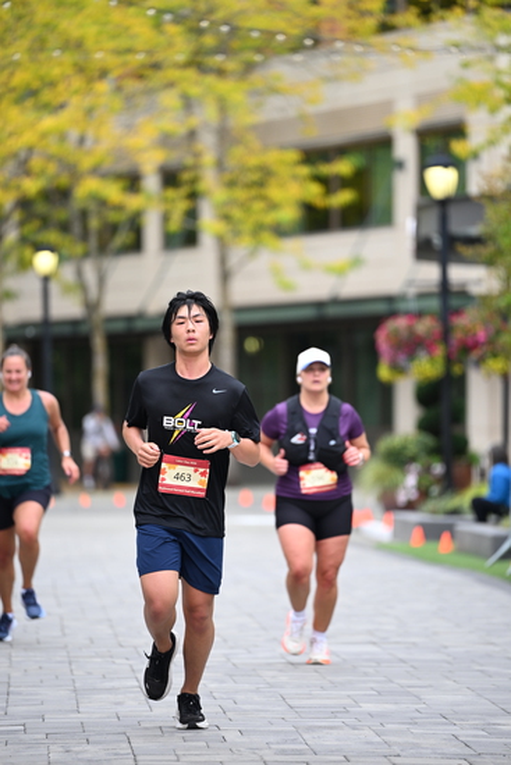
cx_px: 256
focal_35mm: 200
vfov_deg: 10.3
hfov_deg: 6.9
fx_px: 4255
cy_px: 382
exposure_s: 1/1600
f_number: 2.8
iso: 640
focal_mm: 200
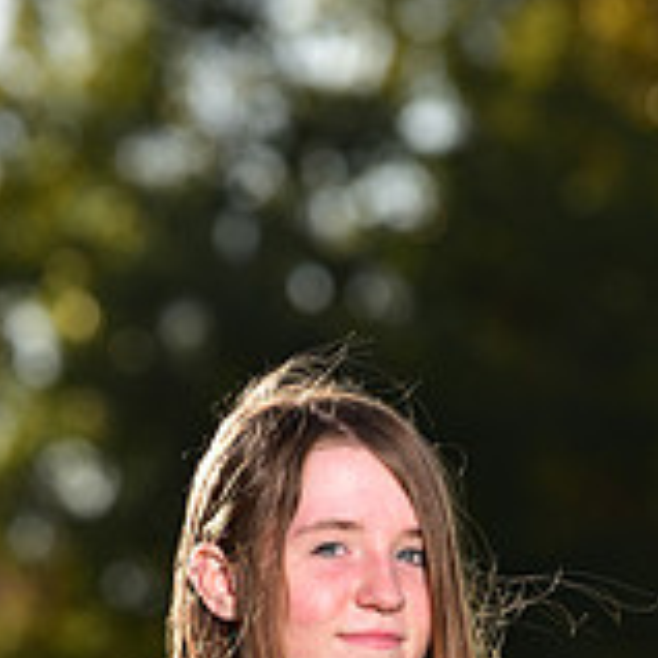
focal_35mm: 621
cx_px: 354
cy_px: 989
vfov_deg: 2.8
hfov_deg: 2.8
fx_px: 13355
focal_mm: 200
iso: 80
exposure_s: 1/250
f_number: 5.6
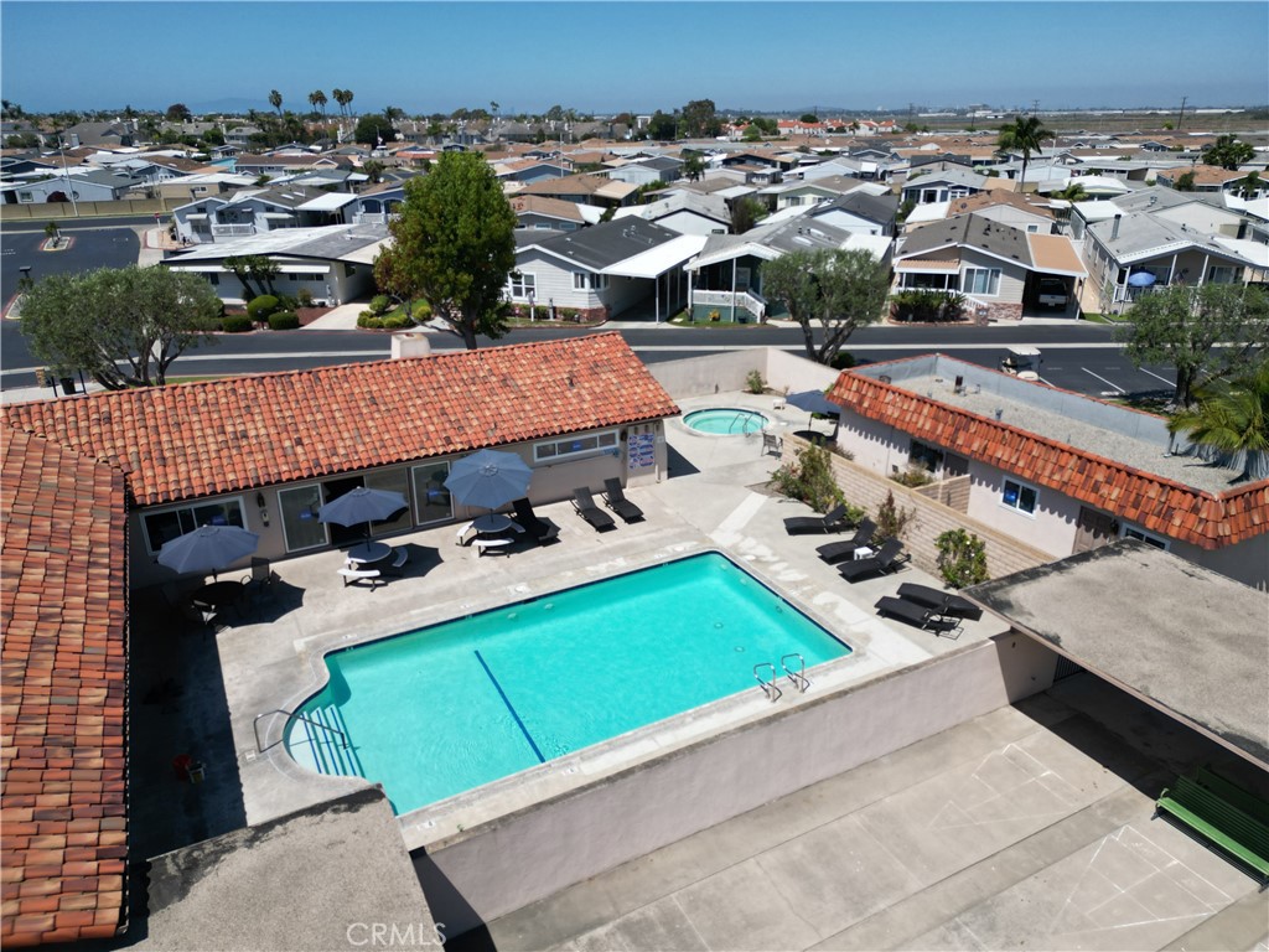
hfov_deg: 71.6
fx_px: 880
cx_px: 634
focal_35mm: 24
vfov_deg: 56.8
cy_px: 476
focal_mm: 6.72
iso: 120
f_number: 1.7
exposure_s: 1/4000
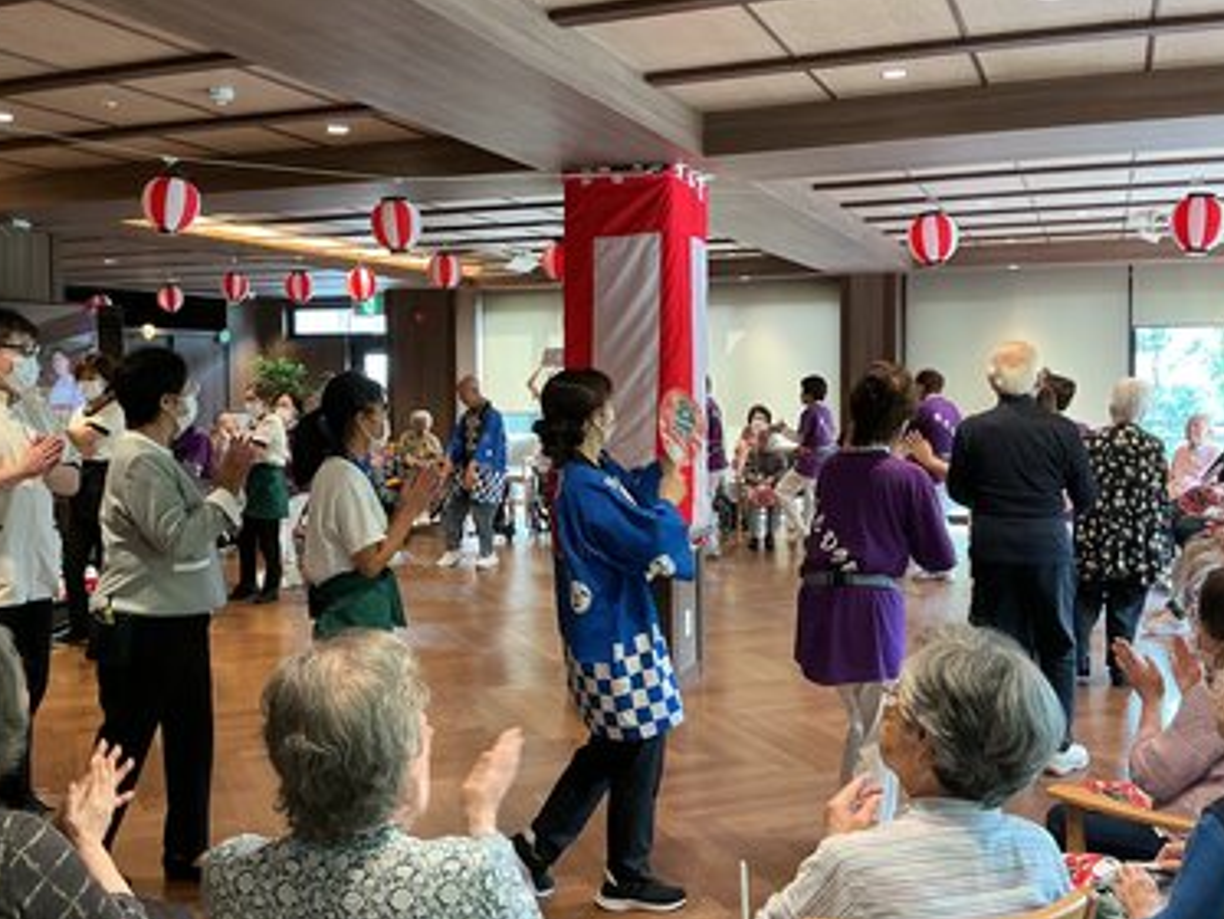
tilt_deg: -2.8
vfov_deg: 40.7
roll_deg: +0.7
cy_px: 423
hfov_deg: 52.6
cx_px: 581
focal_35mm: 35
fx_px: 1238
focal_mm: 3
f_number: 1.8
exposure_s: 1/50
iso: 125
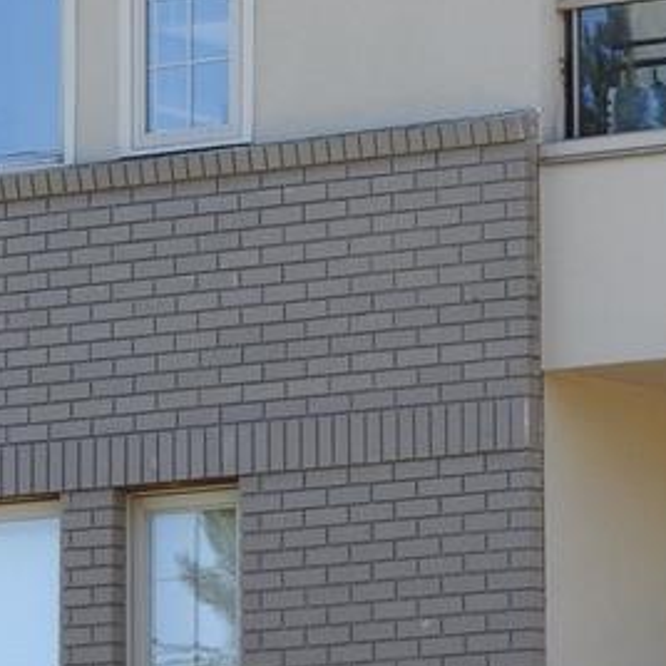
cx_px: 823
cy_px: -214
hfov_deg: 4.5
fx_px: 8446
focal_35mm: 388
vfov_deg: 4.5
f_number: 5
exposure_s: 1/160
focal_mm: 20.6
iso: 100
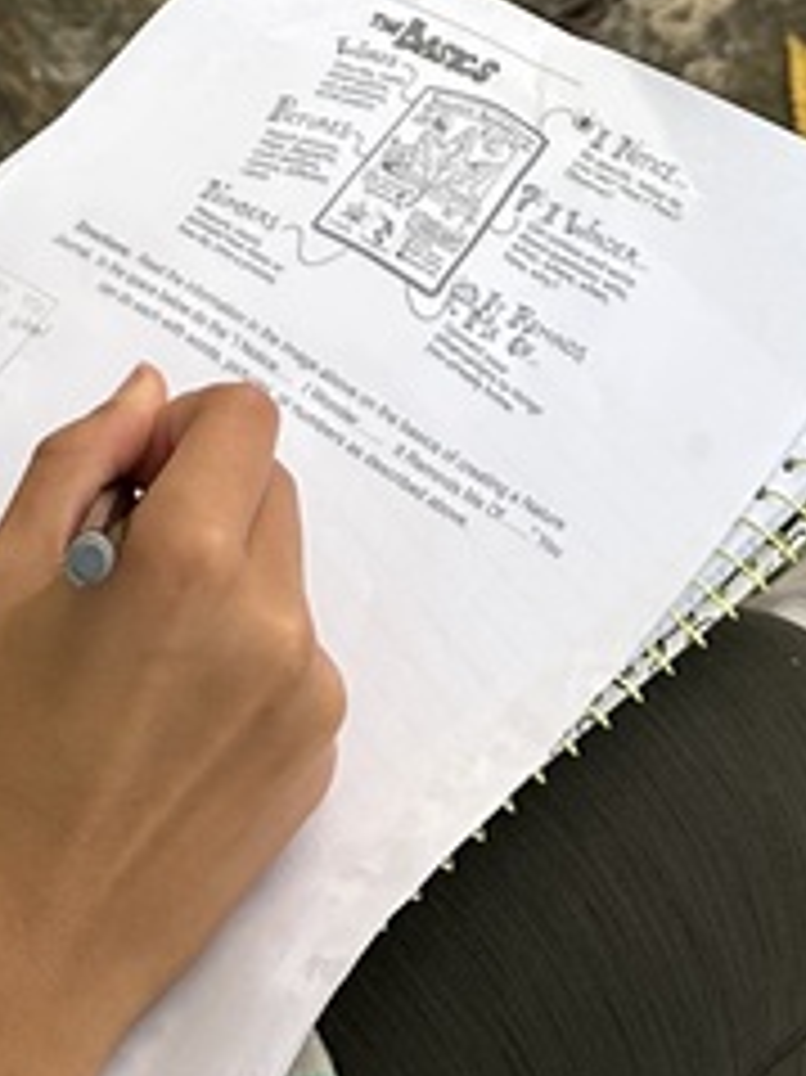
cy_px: -774
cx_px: 311
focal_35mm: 103
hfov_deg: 14.3
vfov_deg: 16.4
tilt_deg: -28.5
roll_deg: -1.9
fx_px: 3201
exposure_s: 1/121
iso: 160
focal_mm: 6.86
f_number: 1.78
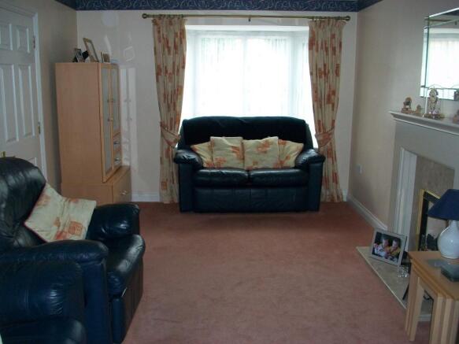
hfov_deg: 54.0
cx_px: 230
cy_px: 172
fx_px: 451
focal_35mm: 34
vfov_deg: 41.8
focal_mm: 5.7
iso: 120
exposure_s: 1/60
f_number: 2.8
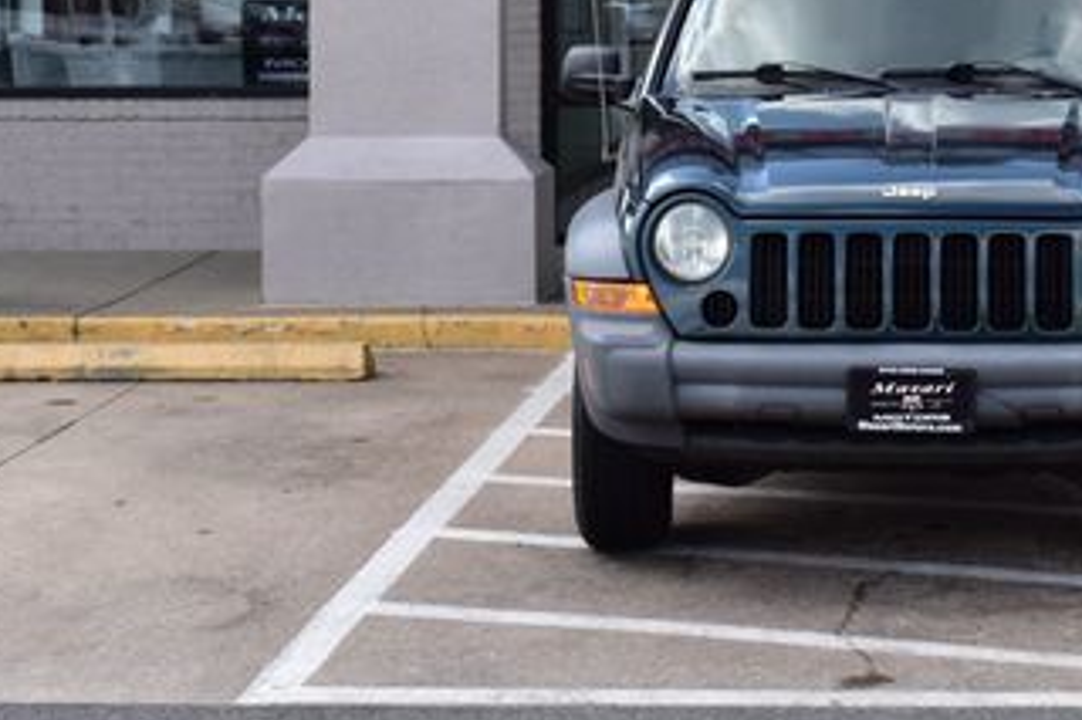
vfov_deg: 13.3
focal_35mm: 102
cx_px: 896
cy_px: 51
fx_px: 3064
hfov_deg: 19.8
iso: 400
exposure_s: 1/320
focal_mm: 34
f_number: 10
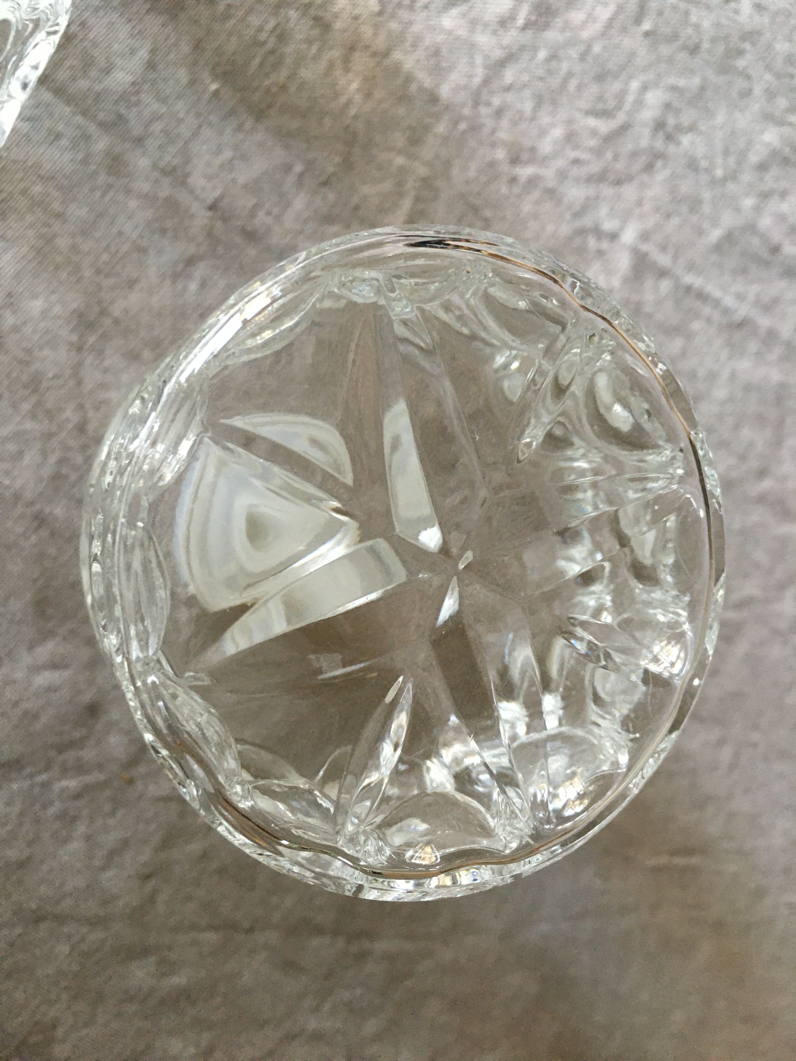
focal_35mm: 29
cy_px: 530
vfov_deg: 61.7
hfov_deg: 48.2
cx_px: 398
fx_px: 889
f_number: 2.2
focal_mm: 4.15
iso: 200
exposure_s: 1/24
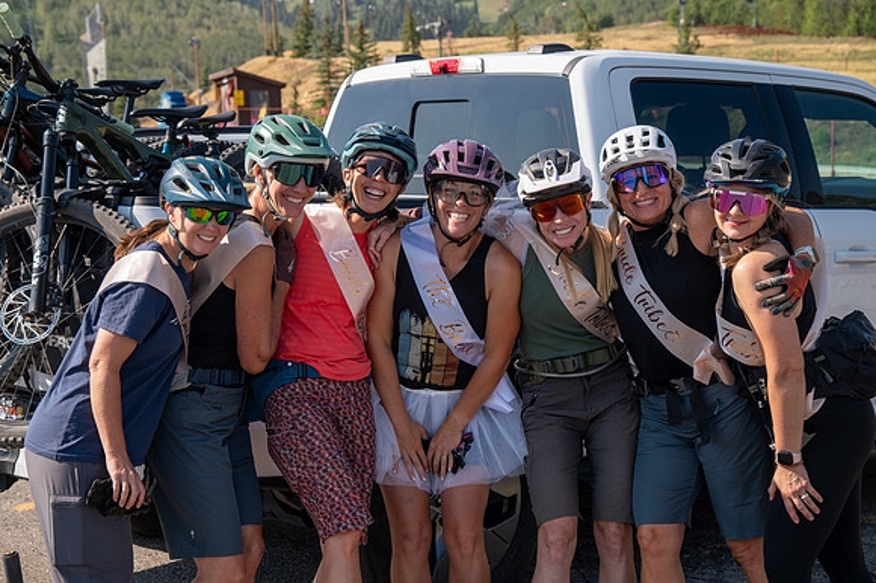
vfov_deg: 19.7
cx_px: 416
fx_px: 1677
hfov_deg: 29.3
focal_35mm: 69
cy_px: 281
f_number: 7.1
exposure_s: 1/400
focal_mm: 65
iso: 200
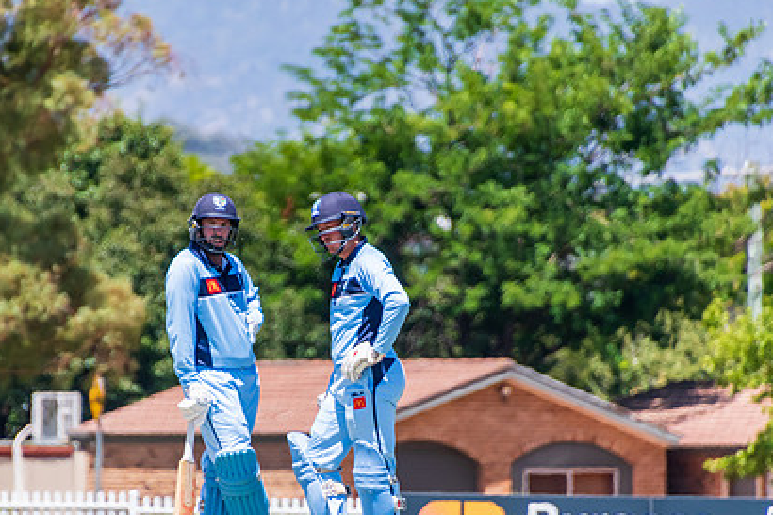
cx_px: 281
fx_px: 18222
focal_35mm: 849
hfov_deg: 2.4
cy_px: 306
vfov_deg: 1.6
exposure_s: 1/1600
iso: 400
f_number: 6.3
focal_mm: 400
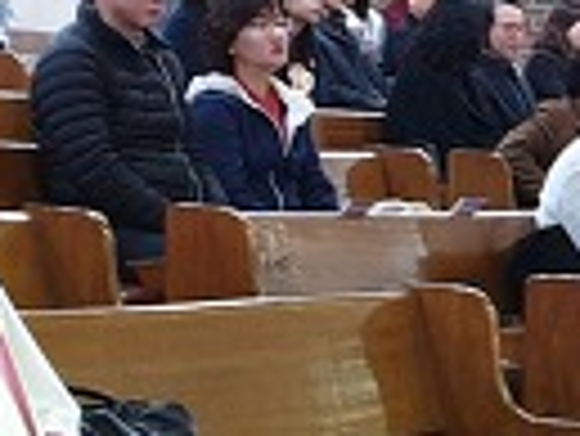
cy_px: 290
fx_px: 2583
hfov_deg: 12.1
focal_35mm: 154
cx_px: 908
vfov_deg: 9.6
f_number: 1.5
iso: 320
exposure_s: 1/40
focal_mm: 4.3
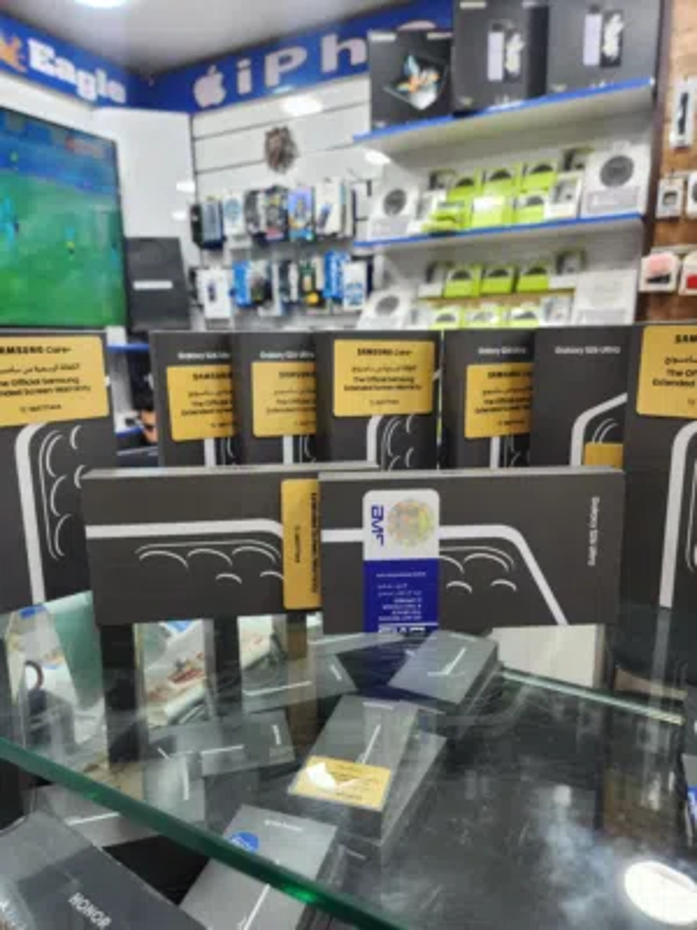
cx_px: 348
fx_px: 617
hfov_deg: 58.9
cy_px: 465
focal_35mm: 23
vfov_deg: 73.9
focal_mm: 5.4
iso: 100
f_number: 1.8
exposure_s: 1/180
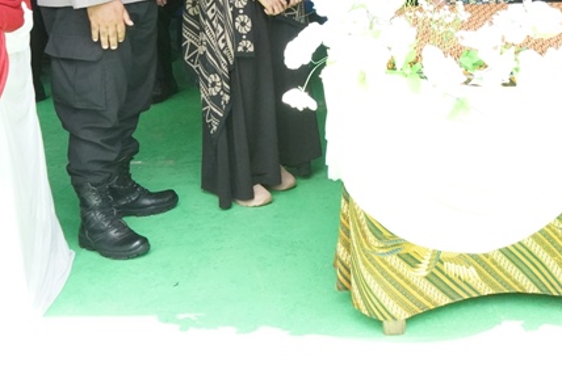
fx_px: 1045
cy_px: -15
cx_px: 511
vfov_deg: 19.6
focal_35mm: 67
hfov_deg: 28.8
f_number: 9
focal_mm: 28
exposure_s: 1/2500
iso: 10000
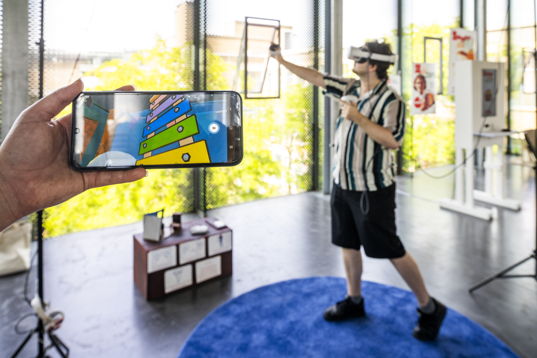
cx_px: 268
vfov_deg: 53.1
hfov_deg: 73.7
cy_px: 179
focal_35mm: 24
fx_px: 358
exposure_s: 1/50
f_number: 7.1
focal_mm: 24
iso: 400
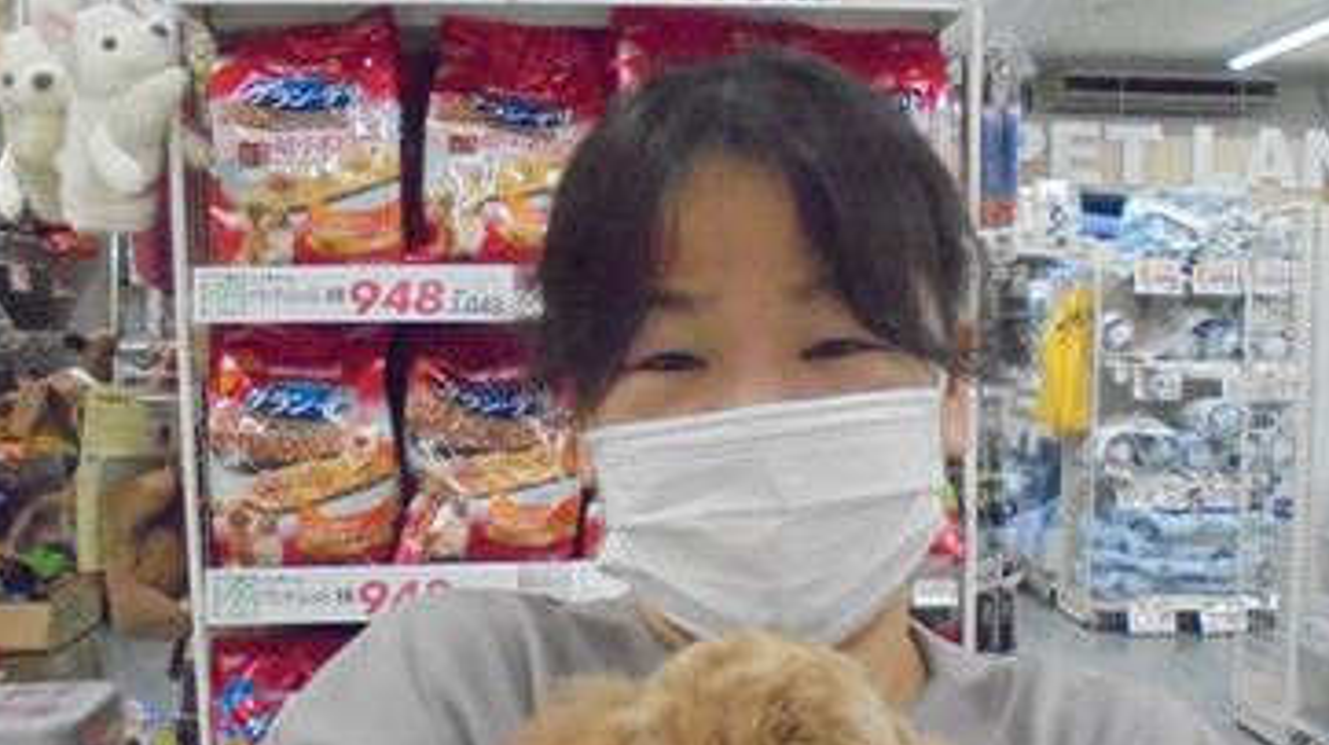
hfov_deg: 43.6
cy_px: 587
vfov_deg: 25.0
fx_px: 1655
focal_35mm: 47
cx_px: 767
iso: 1600
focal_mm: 4.6
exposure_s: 1/200
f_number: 3.5
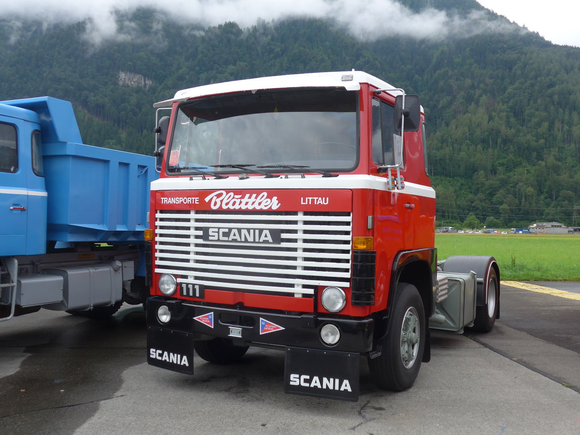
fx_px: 603
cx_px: 290
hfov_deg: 51.4
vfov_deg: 39.7
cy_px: 218
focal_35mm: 36
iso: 80
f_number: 2.8
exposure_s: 1/500
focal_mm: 7.5
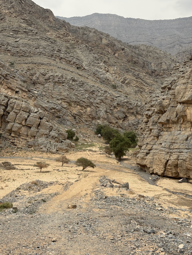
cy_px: 128
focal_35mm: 48
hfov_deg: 30.3
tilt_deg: -0.6
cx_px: 96
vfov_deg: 39.7
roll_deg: +2.1
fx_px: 355
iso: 64
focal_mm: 6.76
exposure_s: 1/121
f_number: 1.78
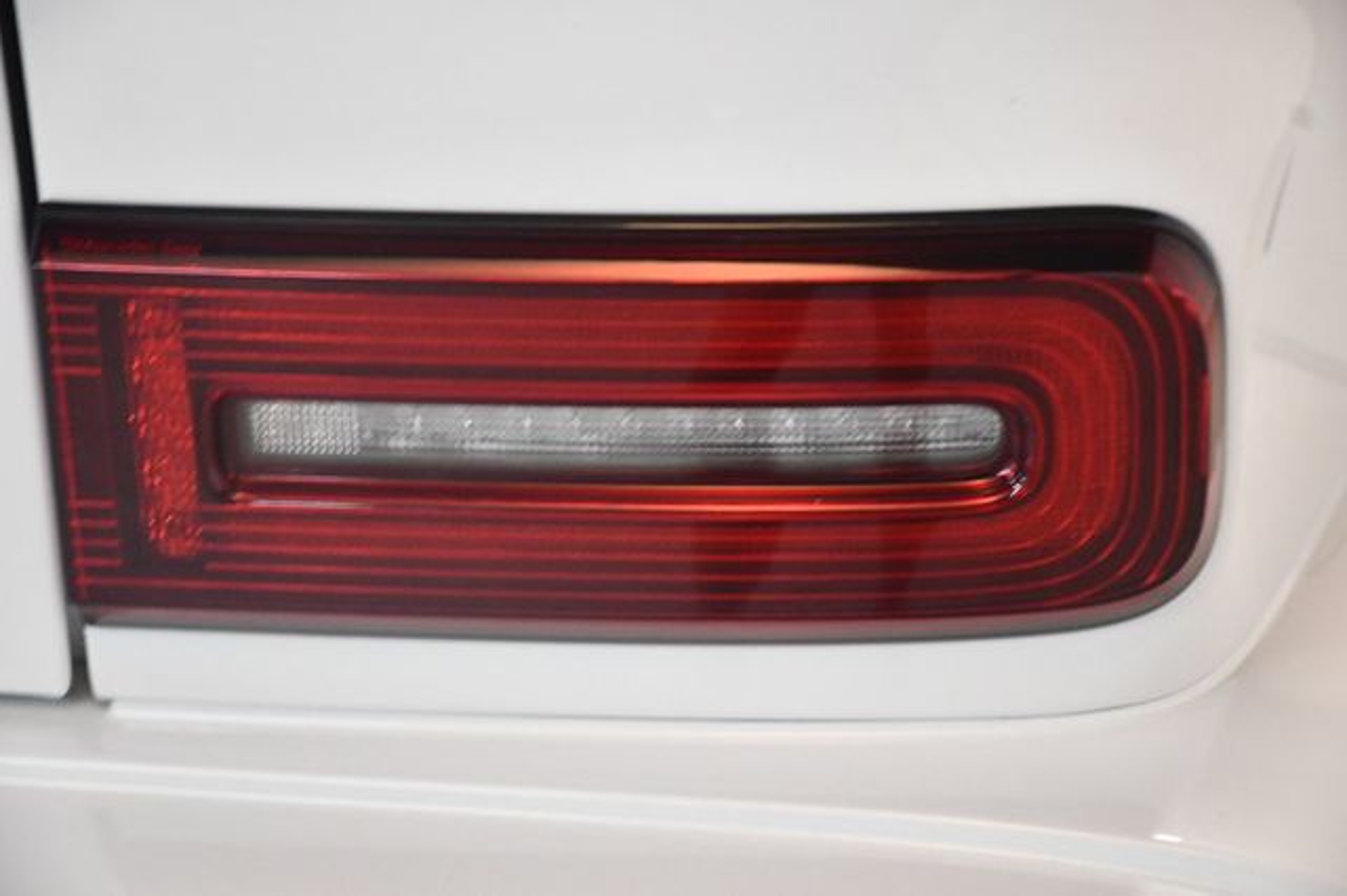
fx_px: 4188
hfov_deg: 18.3
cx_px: 674
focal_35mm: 112
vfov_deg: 12.2
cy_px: 448
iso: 3600
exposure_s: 1/60
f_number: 5
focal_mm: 75
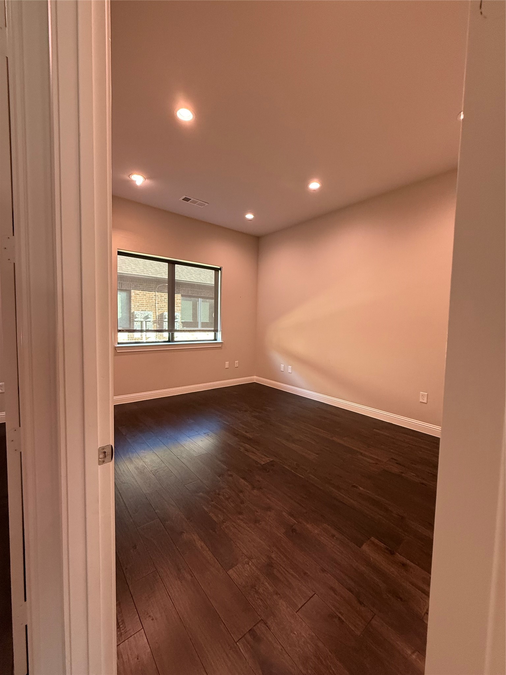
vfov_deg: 102.1
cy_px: 338
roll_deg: -1.1
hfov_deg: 85.7
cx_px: 253
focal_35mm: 14
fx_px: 273
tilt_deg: -3.4
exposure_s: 1/60
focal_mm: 2.22
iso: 250
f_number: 2.2
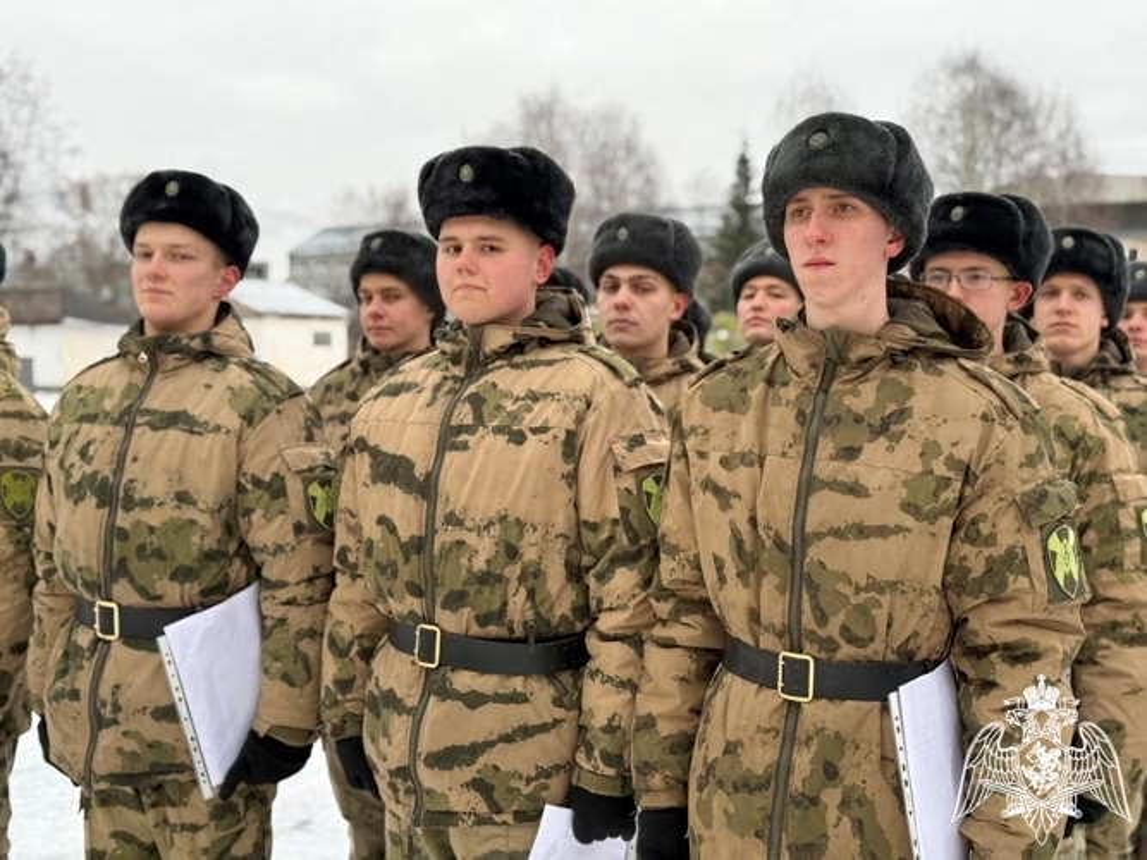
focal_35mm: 48
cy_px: 430
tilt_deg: -2.0
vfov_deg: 30.3
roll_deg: +0.1
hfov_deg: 39.7
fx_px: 1590
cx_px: 574
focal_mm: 6.76
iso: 100
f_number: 1.78
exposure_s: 1/364
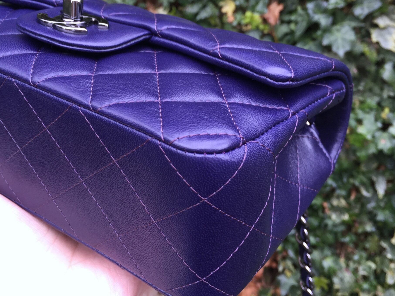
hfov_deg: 45.8
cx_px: 192
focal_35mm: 41
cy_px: 133
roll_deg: +4.9
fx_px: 468
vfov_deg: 35.1
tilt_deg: -22.9
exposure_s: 1/60
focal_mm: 4.15
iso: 32
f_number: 2.2
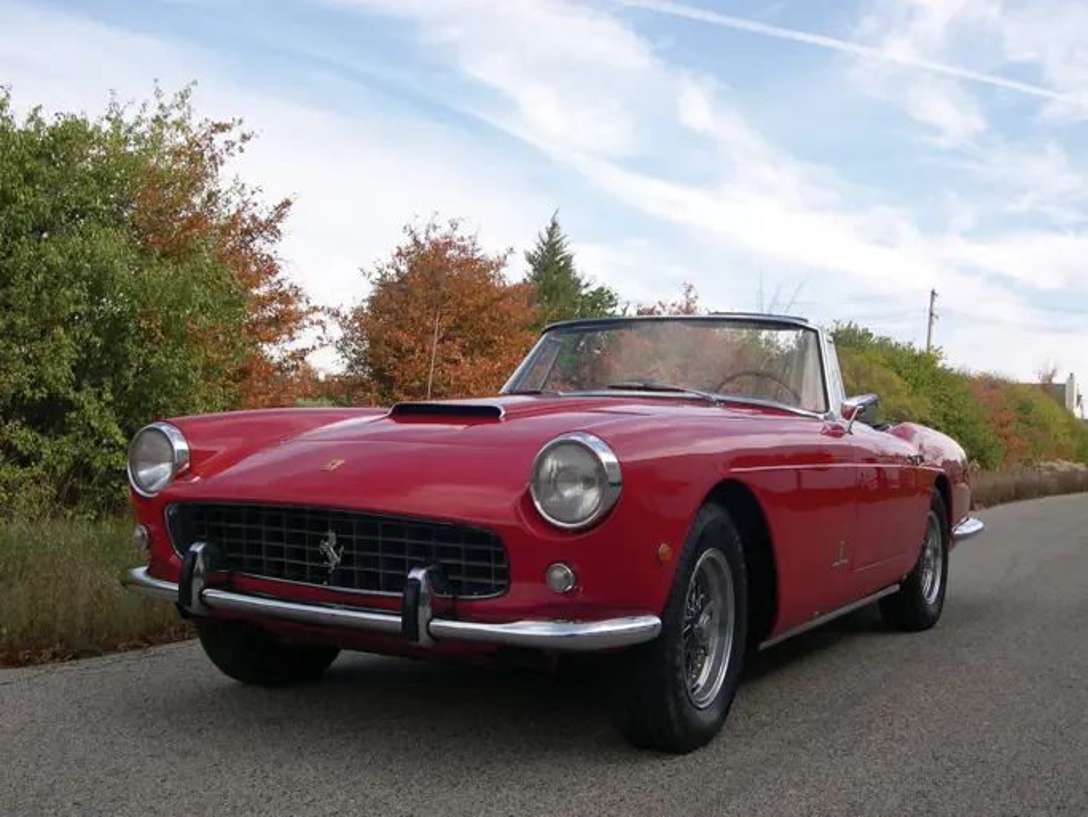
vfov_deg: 37.8
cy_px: 408
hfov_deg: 49.0
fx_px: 1195
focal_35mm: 38
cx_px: 544
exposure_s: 1/106
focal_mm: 8
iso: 100
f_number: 7.6
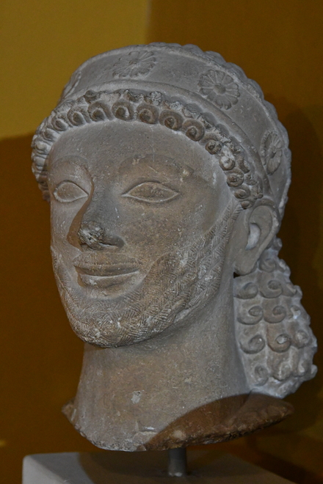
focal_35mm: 105
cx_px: 162
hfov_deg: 13.0
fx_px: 1413
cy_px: 242
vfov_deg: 19.5
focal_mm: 70
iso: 8000
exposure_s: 1/125
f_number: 4.5
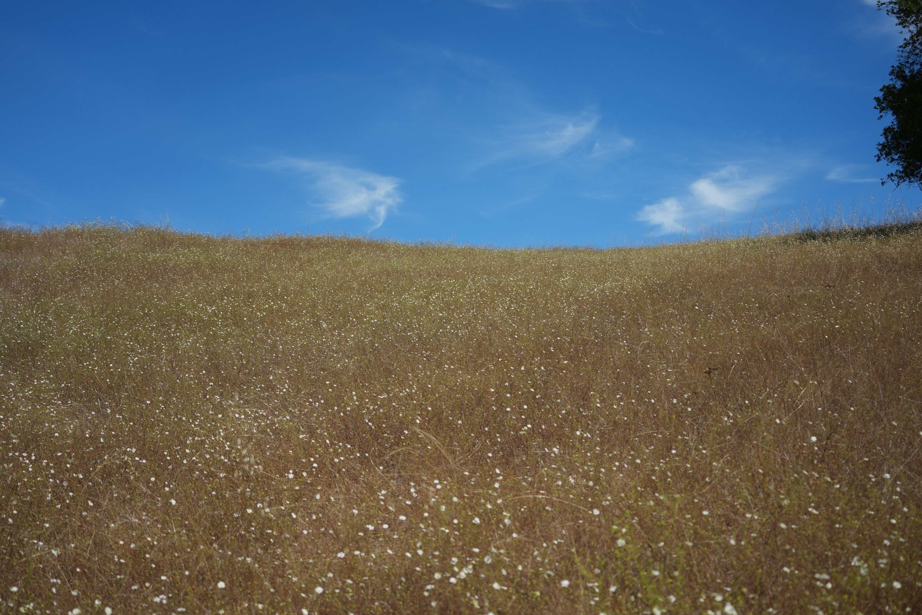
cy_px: 308
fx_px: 1280
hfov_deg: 39.6
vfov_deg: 27.0
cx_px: 461
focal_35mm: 50
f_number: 4.5
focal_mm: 50
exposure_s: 1/2000
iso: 200
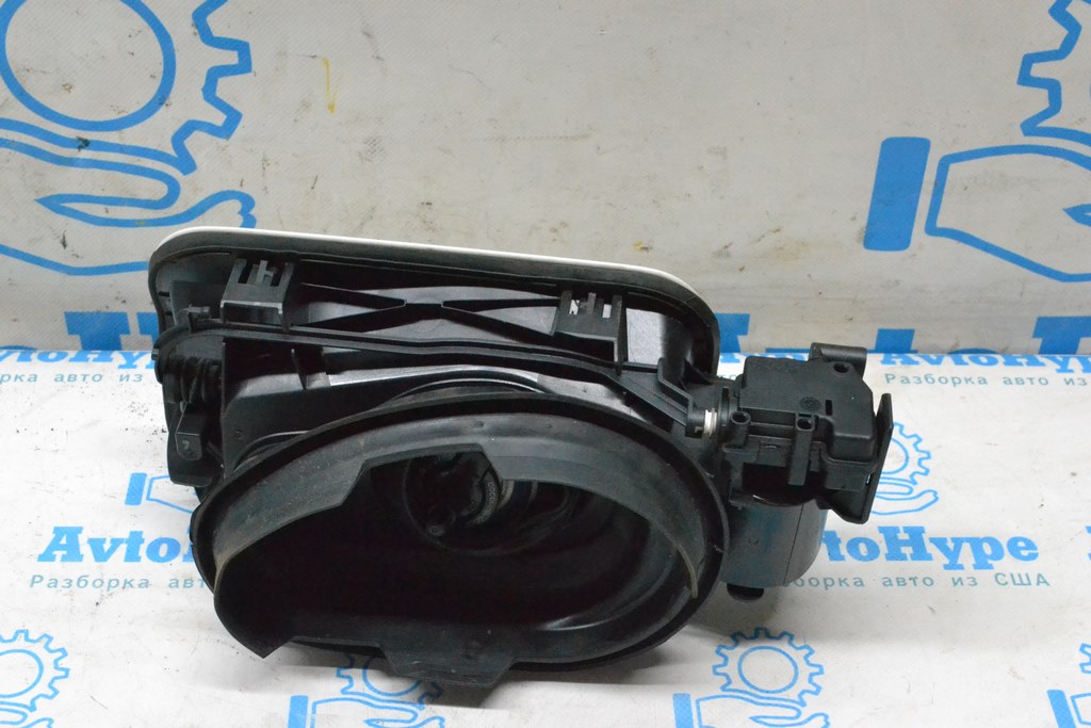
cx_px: 546
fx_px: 1637
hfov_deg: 36.9
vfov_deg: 25.1
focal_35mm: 54
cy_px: 364
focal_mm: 36
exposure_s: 1/160
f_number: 9
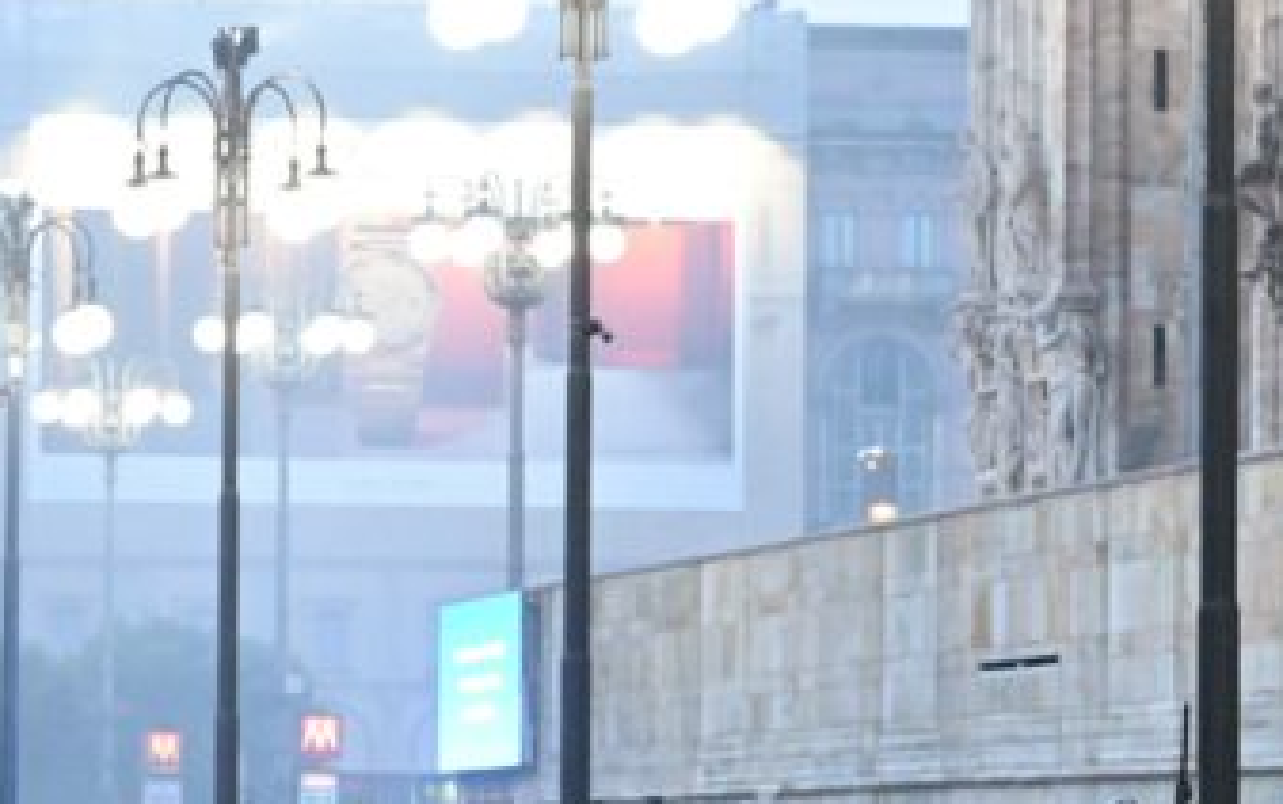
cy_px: 693
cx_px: 179
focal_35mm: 260
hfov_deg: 8.0
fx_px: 9096
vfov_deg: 5.1
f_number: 4
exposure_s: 1/125
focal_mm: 112
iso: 8000
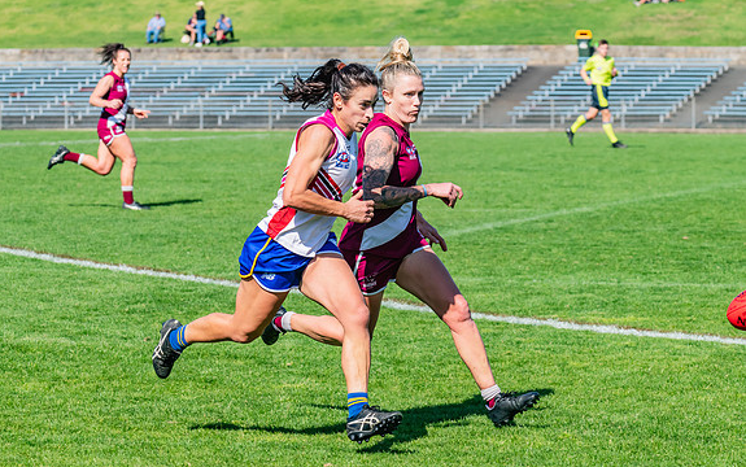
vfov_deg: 7.3
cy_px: 245
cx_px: 363
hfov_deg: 11.6
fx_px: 3682
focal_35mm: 181
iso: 800
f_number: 10
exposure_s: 1/1250
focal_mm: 170
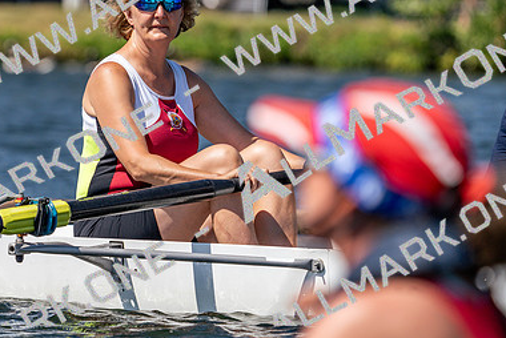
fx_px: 7891
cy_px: 98
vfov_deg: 2.5
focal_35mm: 561
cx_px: 124
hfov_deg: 3.7
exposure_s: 1/2000
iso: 200
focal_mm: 368
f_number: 6.3
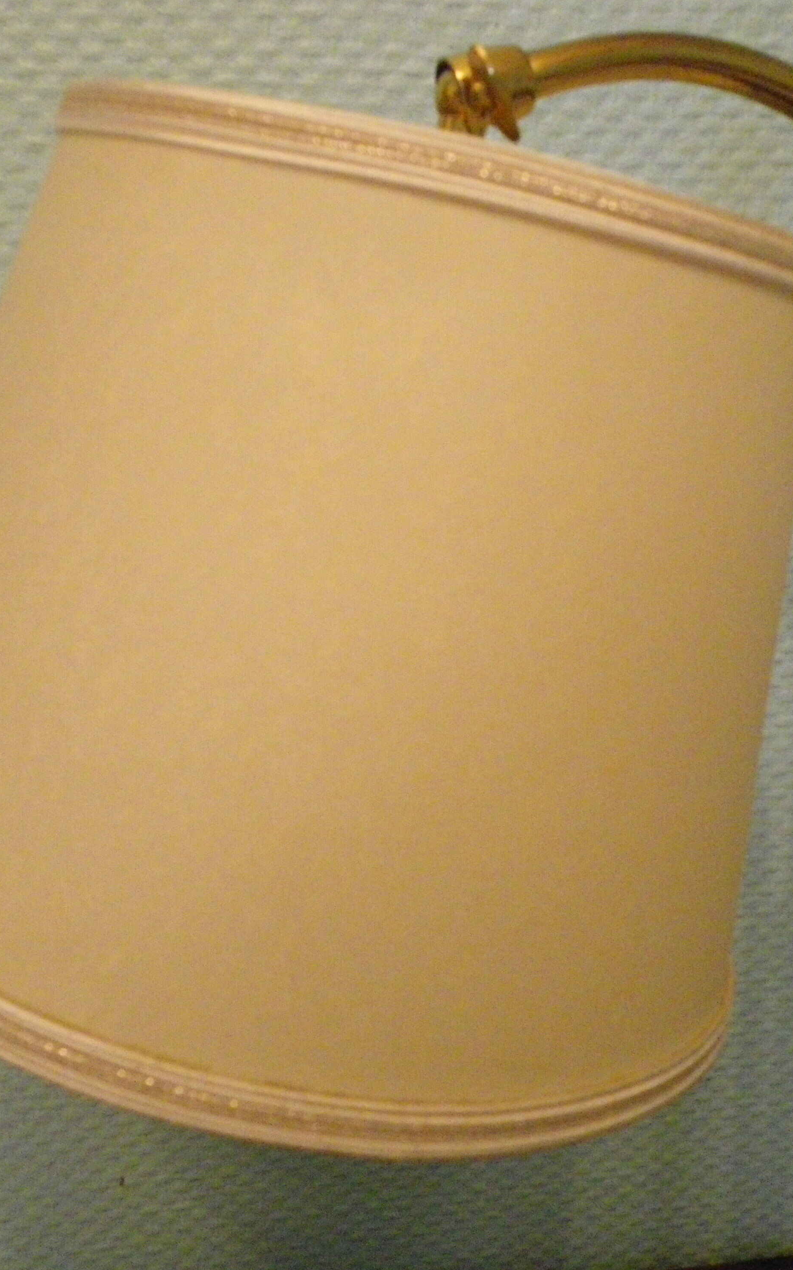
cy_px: 630
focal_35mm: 40
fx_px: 1383
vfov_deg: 49.3
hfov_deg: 32.0
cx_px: 388
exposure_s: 1/50
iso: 800
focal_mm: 4.9
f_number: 2.6
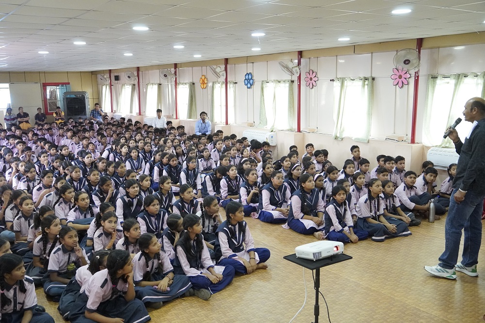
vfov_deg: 38.3
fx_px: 465
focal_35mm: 34
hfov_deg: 55.1
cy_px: 162
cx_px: 242
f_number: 4
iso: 5000
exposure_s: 1/160
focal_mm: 23
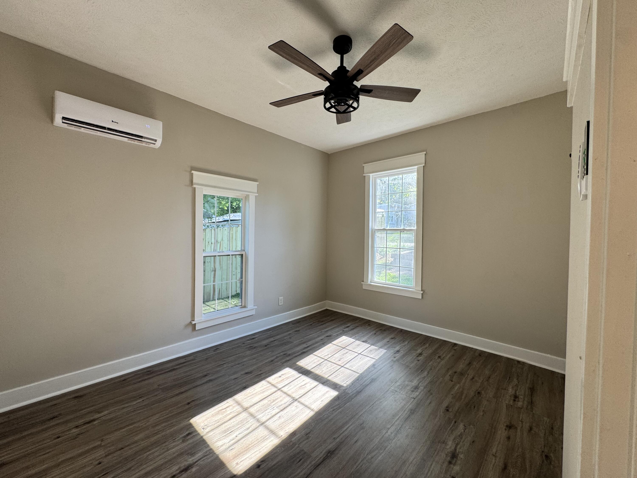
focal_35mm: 14
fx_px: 258
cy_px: 239
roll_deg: -0.8
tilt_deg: -2.0
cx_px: 318
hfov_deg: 102.1
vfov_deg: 85.7
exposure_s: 1/120
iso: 80
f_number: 2.2
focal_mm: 2.22
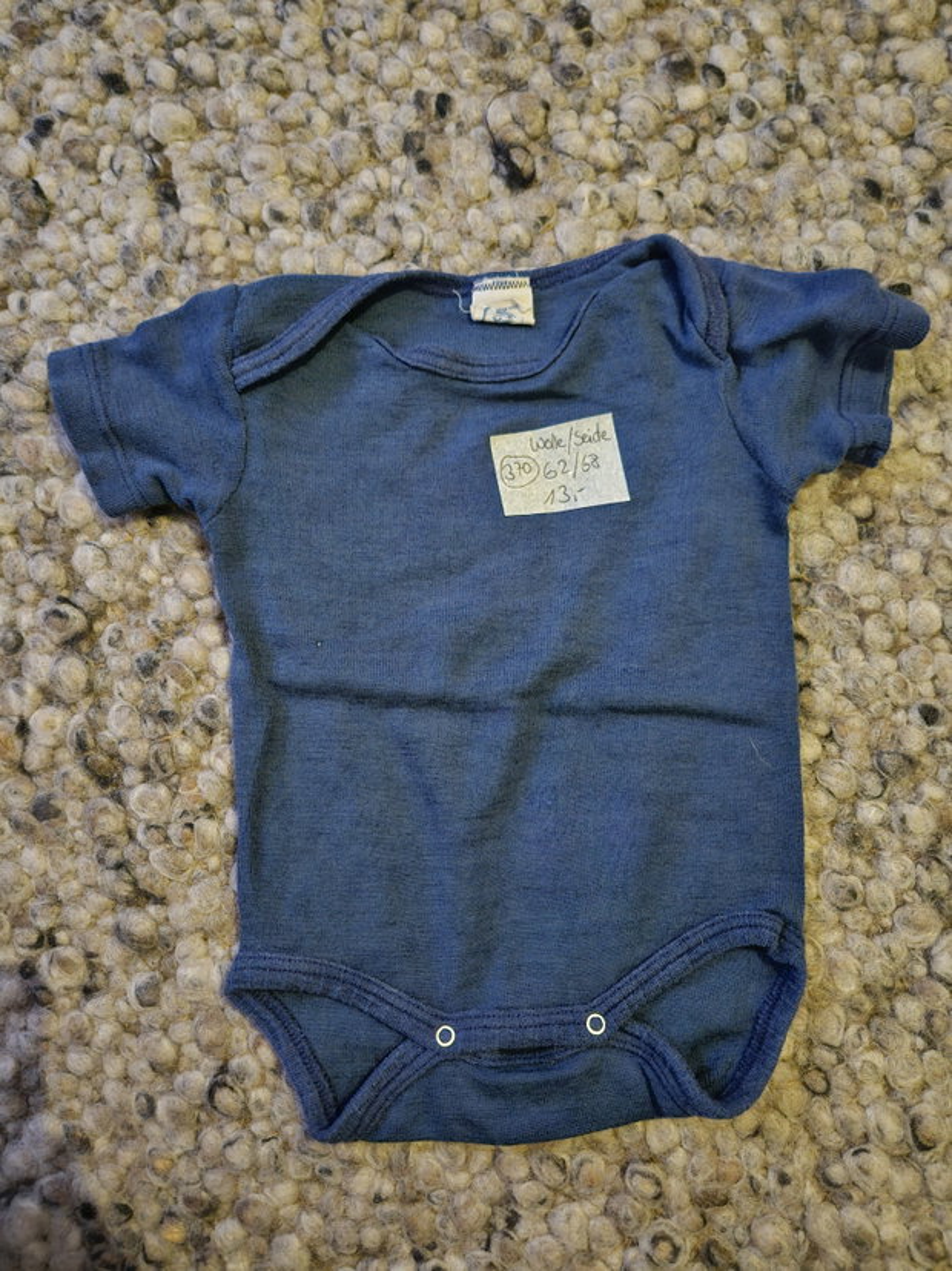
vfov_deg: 73.9
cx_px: 476
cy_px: 636
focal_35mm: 23
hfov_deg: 58.9
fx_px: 844
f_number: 1.8
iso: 1250
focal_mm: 5.4
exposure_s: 1/16.7
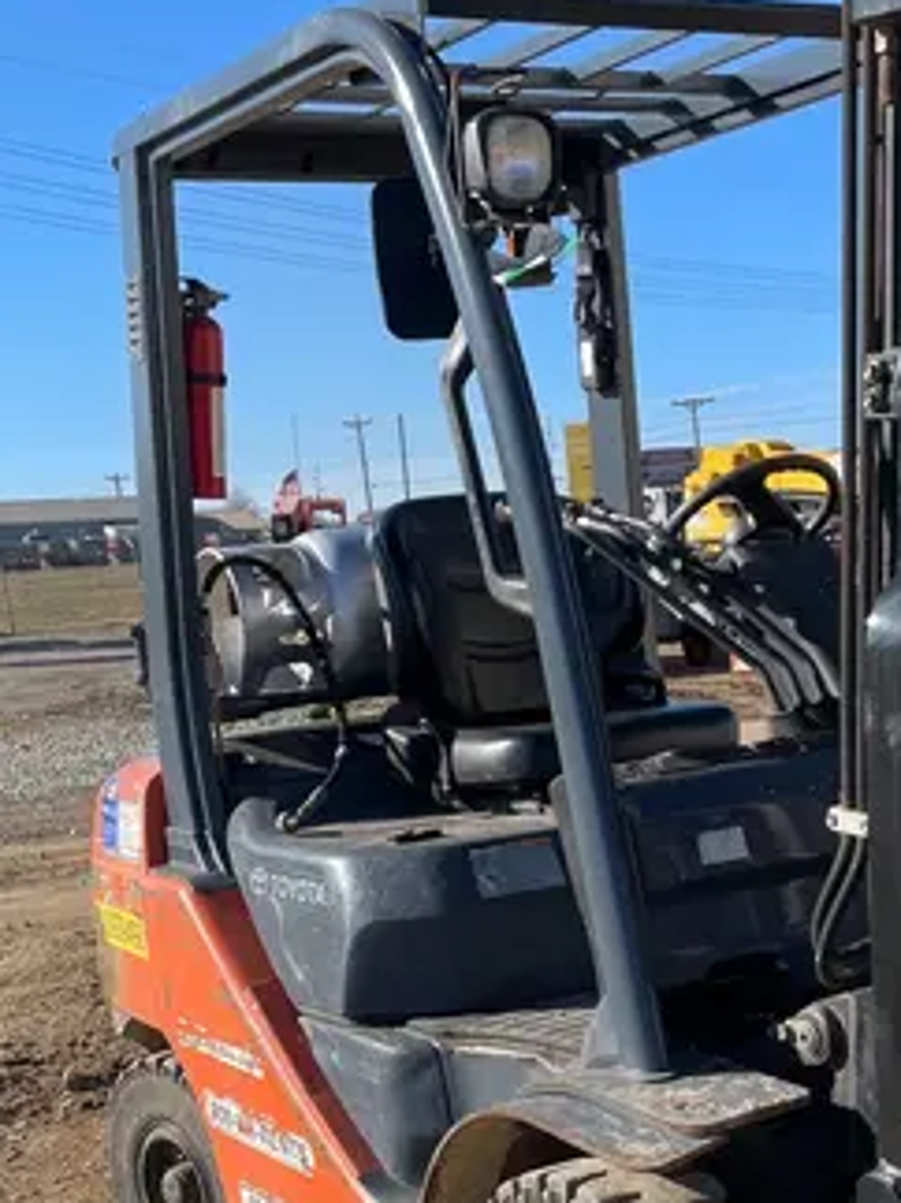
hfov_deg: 24.7
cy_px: 914
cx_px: 562
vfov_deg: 32.1
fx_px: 2049
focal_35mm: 59
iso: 32
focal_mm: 4.2
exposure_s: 1/1949
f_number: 1.6
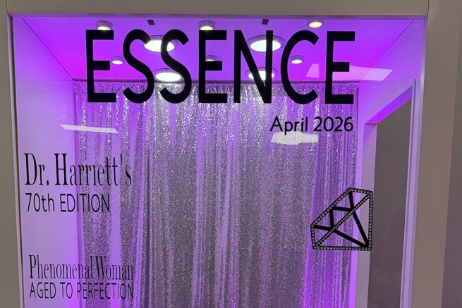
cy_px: 318
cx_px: 205
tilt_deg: -8.0
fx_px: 501
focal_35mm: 39
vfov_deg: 31.3
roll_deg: -1.4
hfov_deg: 49.4
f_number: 1.78
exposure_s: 1/148
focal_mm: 6.76
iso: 160
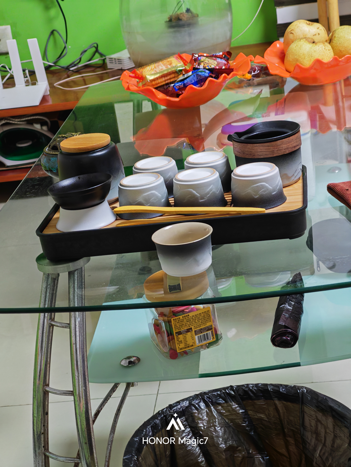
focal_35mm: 72
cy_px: 234
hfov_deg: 20.4
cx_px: 176
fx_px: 973
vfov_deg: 27.0
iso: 800
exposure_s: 1/25
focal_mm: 8.67
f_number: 2.4
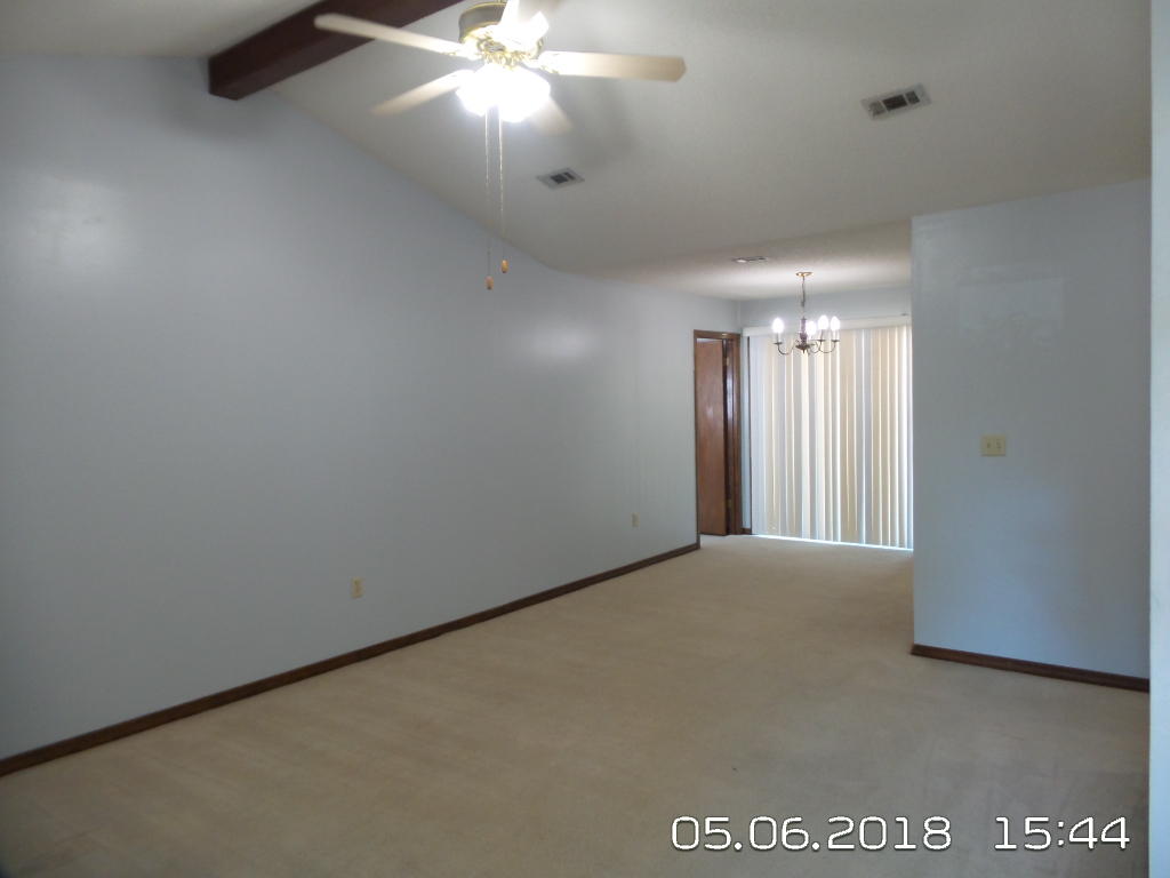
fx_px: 777
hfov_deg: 73.9
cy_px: 439
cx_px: 585
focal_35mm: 23
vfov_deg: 58.9
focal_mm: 4.1
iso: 200
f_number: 2.8
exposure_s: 1/30
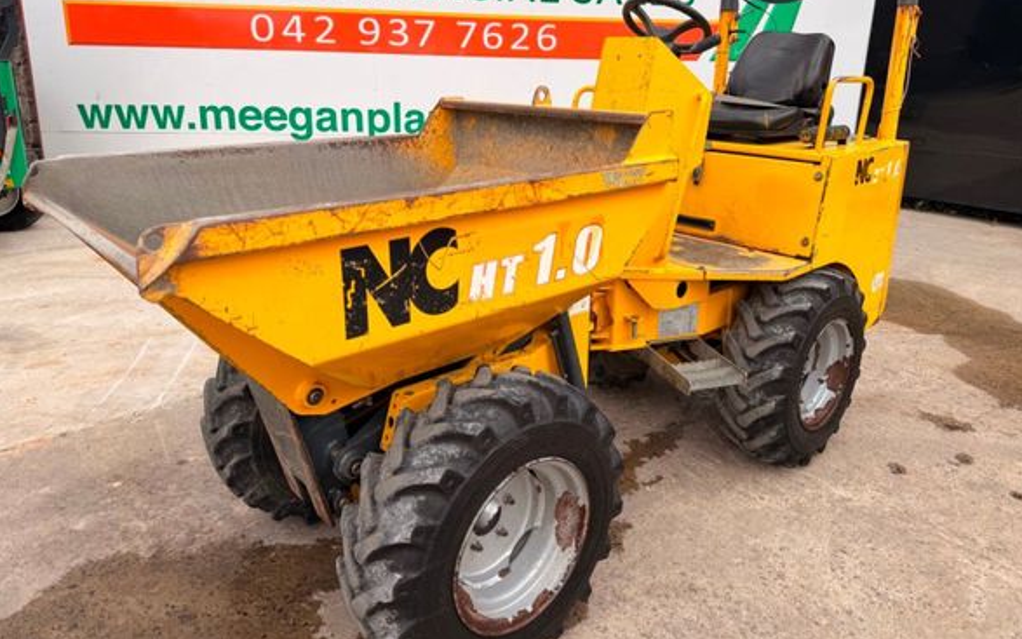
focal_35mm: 26
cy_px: 258
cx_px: 519
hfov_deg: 70.4
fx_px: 724
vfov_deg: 47.4
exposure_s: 1/1812
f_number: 1.78
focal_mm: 6.76
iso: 80
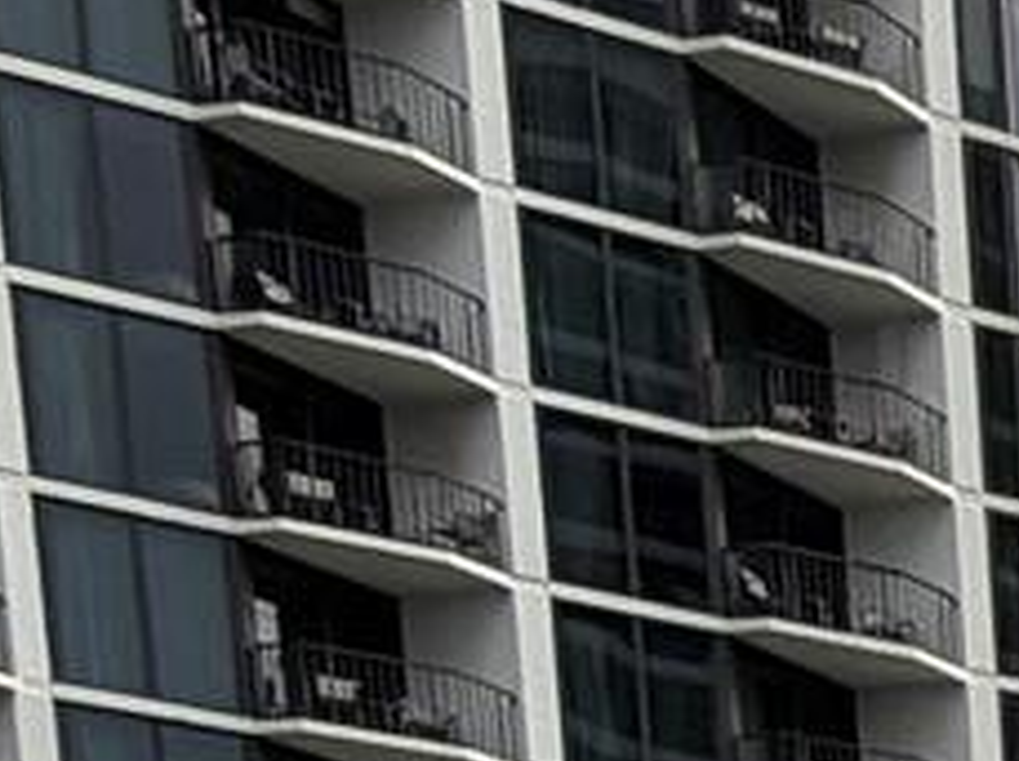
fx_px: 2880
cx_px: 2870
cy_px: 2292
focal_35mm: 98
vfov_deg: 10.5
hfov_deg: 12.2
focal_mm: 2.22
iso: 20
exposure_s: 1/864
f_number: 2.2
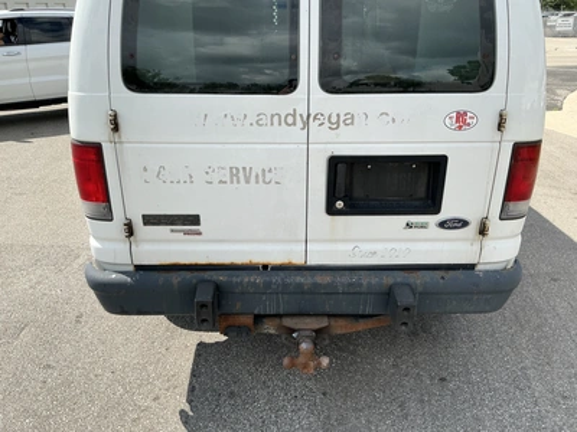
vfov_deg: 49.7
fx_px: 467
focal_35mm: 28
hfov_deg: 63.4
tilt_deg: -19.8
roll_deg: -0.4
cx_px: 288
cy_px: 216
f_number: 1.8
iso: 25
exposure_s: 1/1342
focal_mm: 3
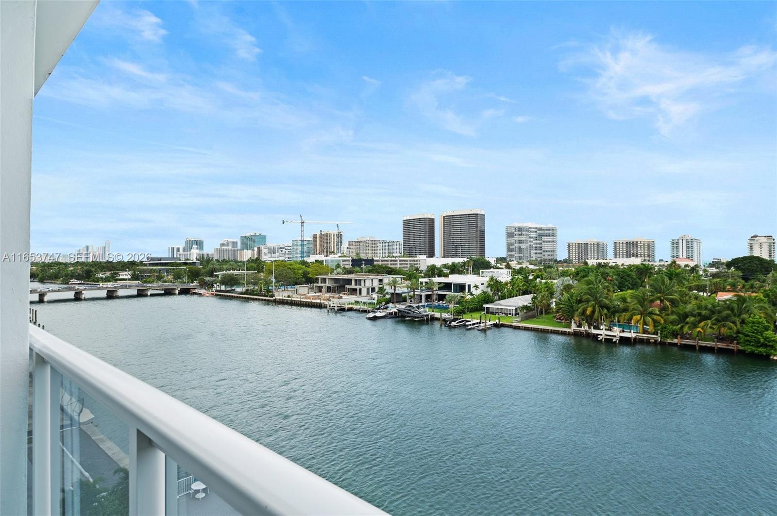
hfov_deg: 87.0
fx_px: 410
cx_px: 388
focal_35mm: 19
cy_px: 258
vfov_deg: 64.4
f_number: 8
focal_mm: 19
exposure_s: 1/160
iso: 200
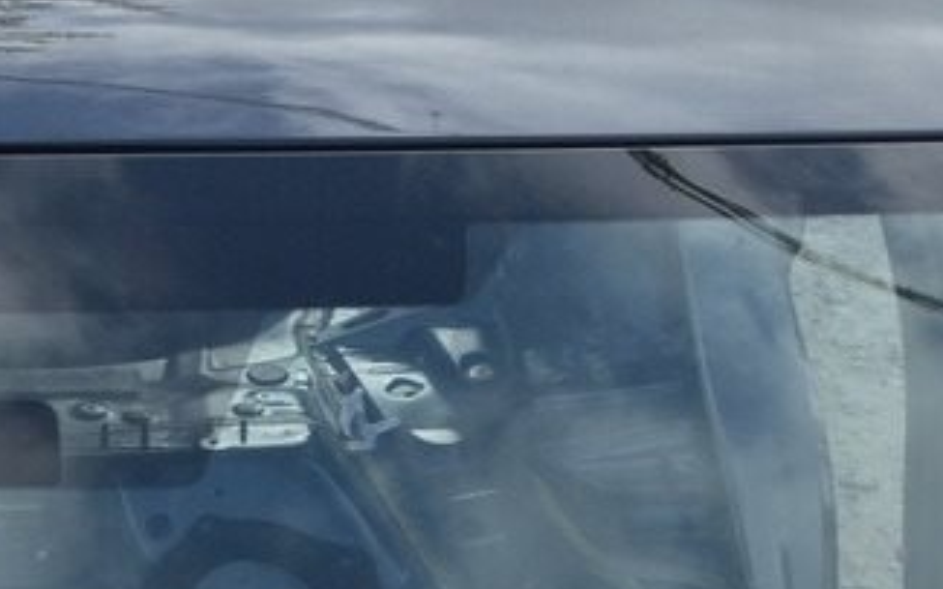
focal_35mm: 106
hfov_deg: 18.9
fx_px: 2724
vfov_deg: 12.0
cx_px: -64
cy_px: -155
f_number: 10
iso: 400
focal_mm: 22
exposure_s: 1/320
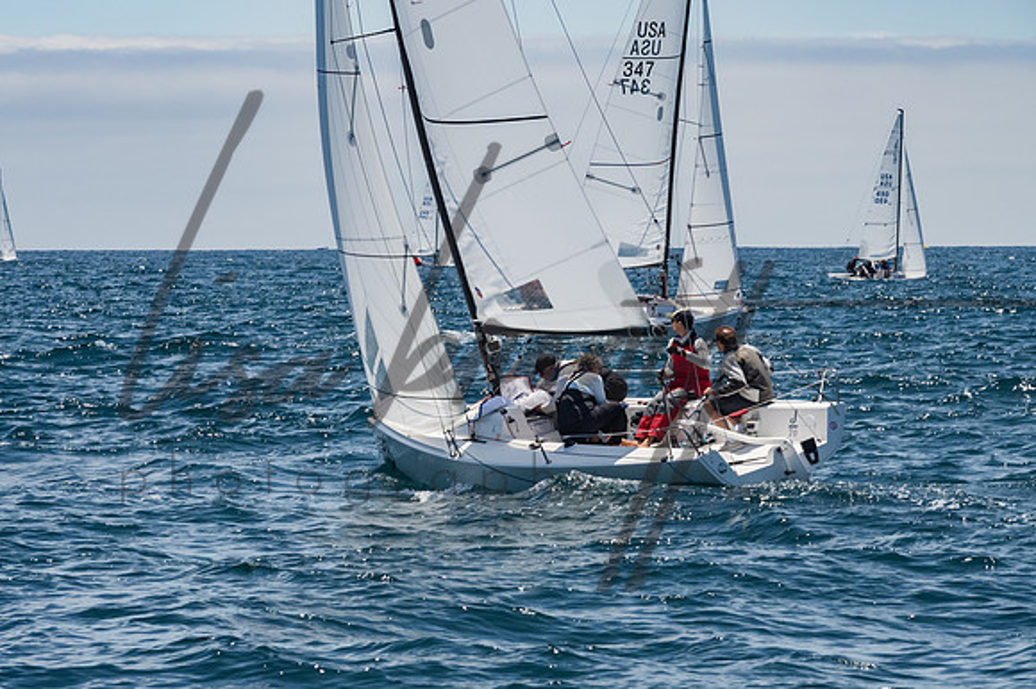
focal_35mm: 195
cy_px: 344
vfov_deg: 7.0
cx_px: 518
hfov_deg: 10.6
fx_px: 5608
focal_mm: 130
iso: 640
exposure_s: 1/1250
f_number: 14
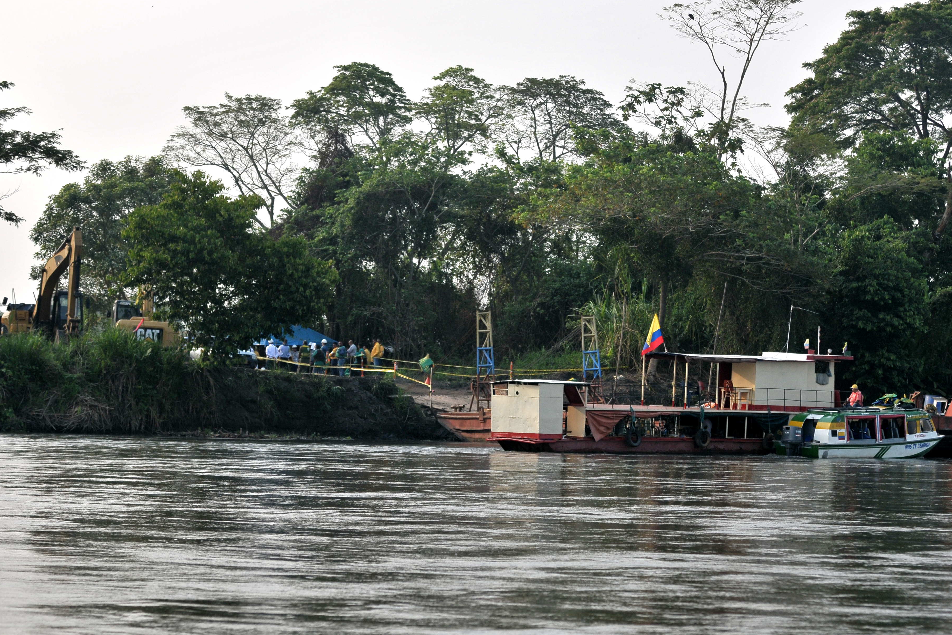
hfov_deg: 16.5
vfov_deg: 11.1
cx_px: 522
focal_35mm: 124
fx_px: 3279
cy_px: 303
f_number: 3.5
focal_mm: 70
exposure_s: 1/2000
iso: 200
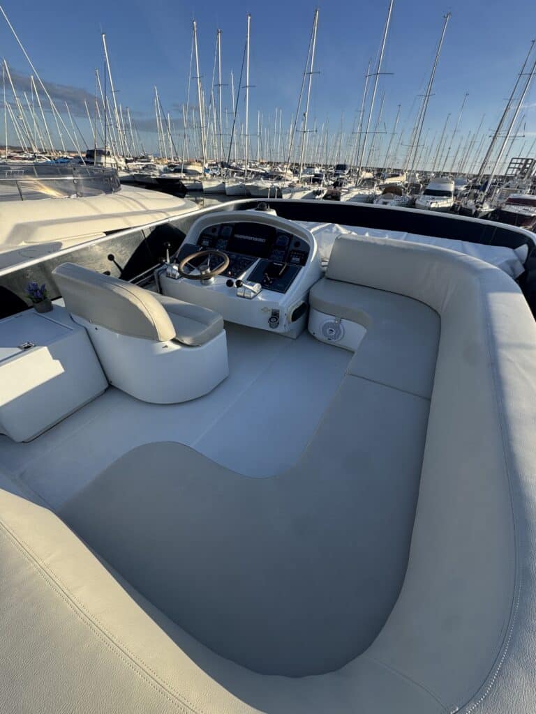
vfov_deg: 102.1
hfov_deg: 85.7
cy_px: 357
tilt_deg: -34.1
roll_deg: -3.8
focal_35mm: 14
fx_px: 289
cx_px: 268
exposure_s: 1/796
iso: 40
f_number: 2.2
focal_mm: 2.22
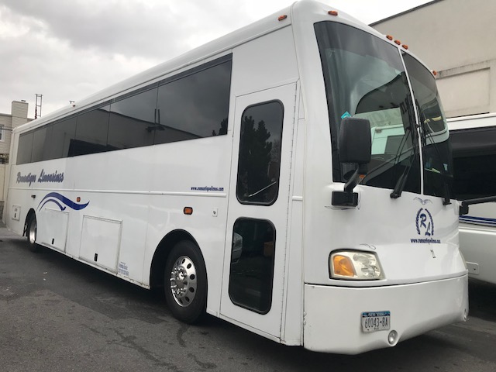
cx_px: 248
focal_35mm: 28
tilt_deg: +2.3
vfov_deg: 49.7
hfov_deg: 63.4
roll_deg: -1.7
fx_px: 401
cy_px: 186
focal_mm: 3.99
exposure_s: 1/371
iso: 20
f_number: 1.8
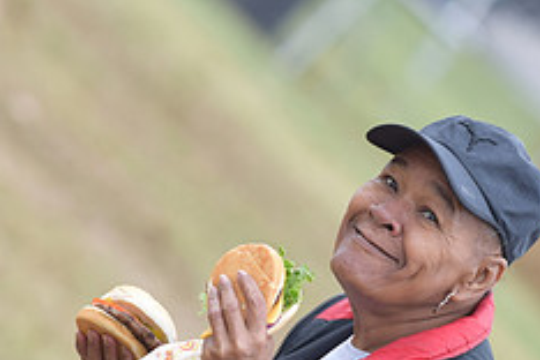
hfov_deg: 3.3
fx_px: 9494
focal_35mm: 633
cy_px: 260
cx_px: 224
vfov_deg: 2.2
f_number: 2.8
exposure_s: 1/640
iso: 200
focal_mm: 170
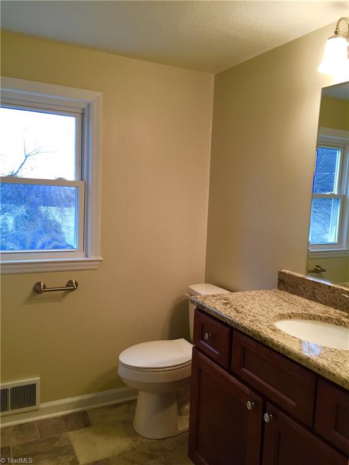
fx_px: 390
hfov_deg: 48.2
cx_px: 174
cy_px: 232
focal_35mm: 29
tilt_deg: -4.7
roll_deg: -2.7
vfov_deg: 61.7
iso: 32
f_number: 2.2
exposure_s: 1/30
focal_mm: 4.15
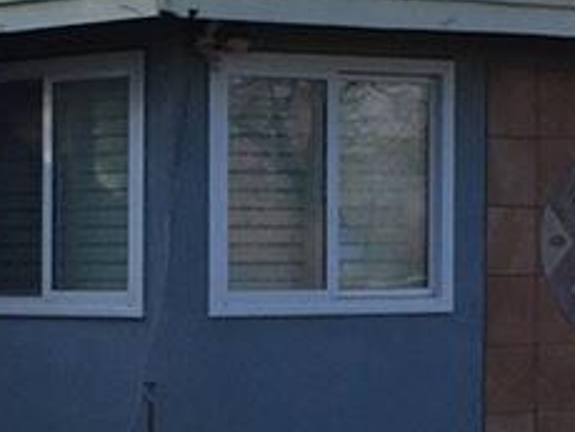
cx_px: 122
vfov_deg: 7.8
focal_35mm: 189
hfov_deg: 10.4
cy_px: 488
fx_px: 3143
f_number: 2.2
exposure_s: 1/1130
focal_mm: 4.15
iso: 32
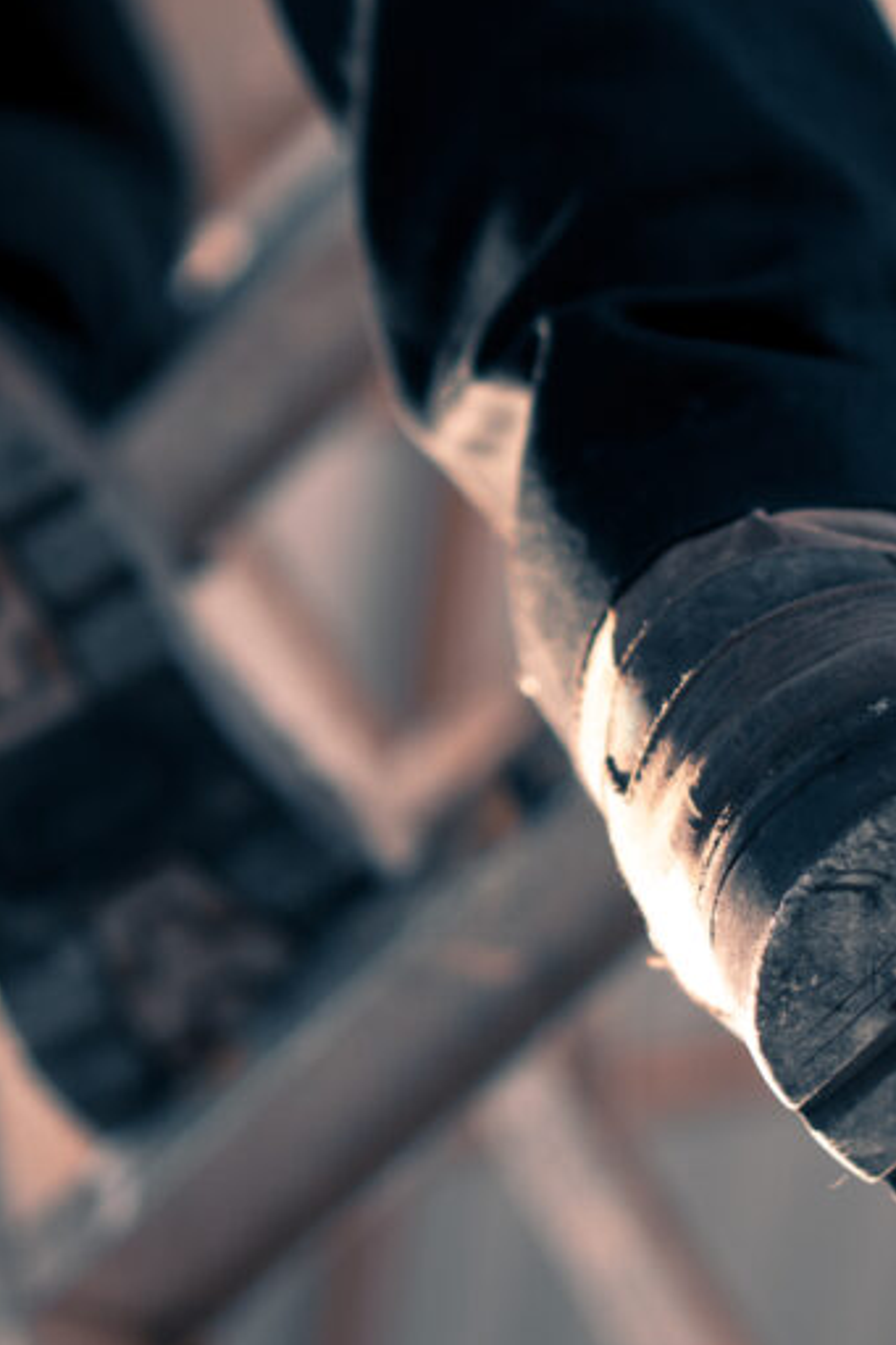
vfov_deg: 19.5
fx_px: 3922
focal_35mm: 105
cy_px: 695
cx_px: 562
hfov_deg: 13.0
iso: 100
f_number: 2
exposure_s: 1/250
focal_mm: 35
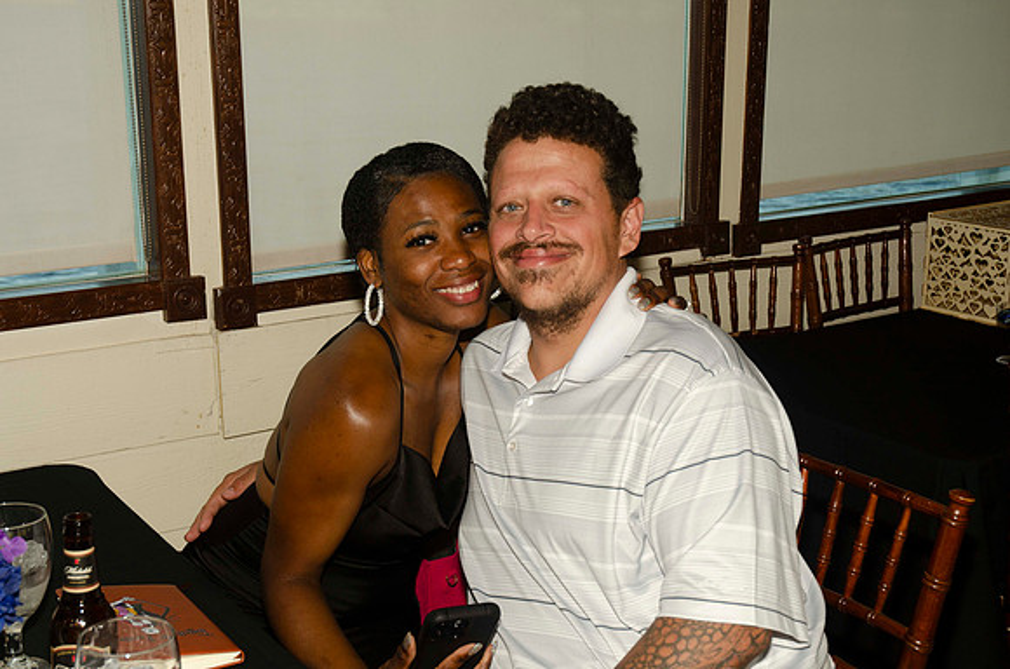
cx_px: 505
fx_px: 1470
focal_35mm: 52
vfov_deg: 25.6
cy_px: 334
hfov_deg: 37.9
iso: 100
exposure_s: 1/250
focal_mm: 35
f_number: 5.6
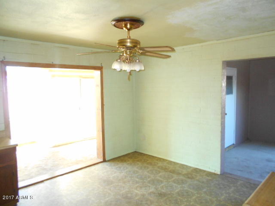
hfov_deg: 67.3
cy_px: 103
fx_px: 207
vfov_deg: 53.1
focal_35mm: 26
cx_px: 138
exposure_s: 1/25
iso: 360
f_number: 3.2
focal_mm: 4.6
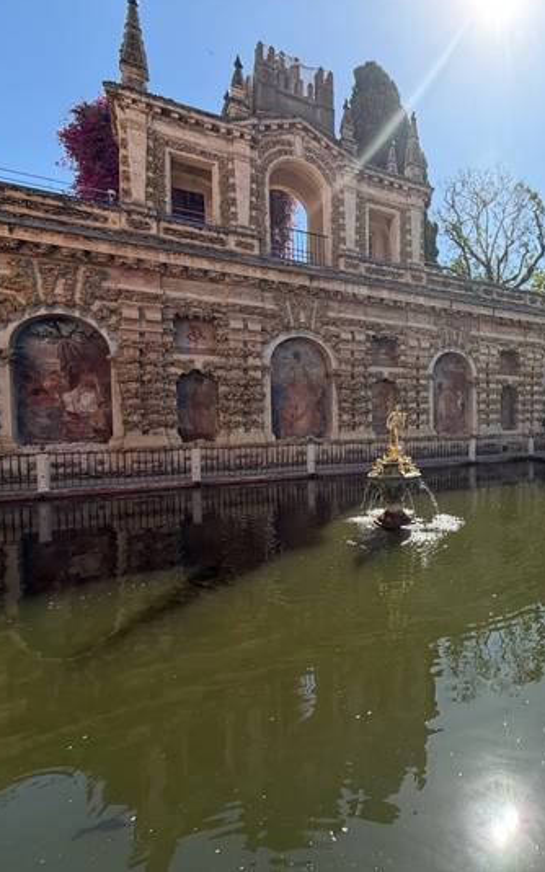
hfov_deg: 52.5
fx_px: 475
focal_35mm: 20
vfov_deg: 85.0
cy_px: 433
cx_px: 490
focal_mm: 2.22
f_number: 2.2
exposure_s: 1/760
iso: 40
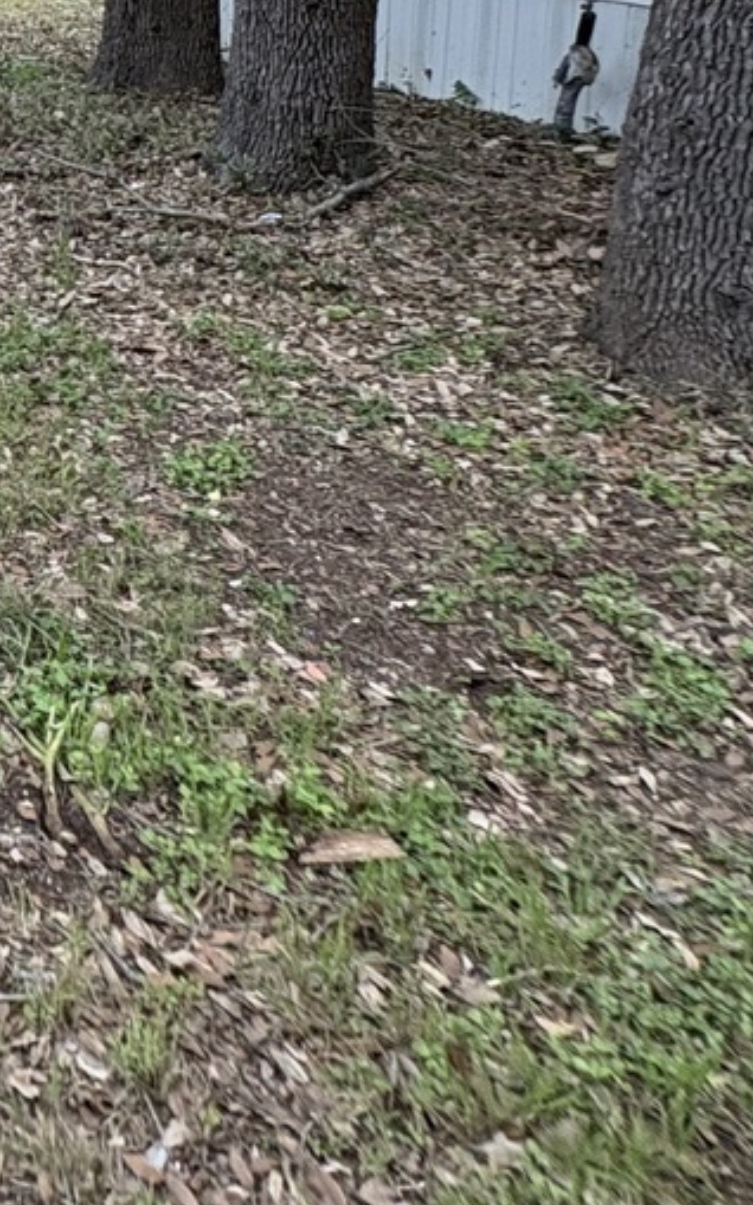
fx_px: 1379
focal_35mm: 42
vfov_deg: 40.9
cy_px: -14
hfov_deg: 23.4
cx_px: -424
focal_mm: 2.22
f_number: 2.2
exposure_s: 1/99
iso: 160
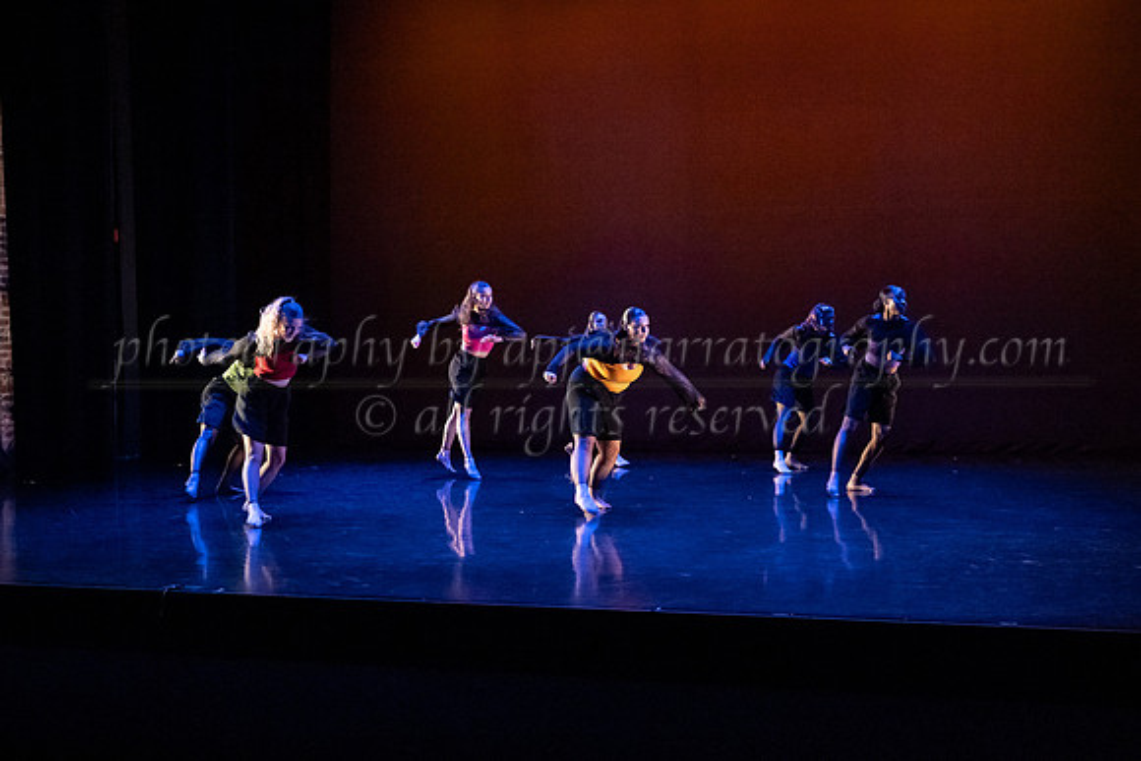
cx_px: 616
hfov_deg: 38.1
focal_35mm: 52
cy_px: 355
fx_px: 1650
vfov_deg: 26.0
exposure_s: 1/320
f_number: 3.5
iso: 4000
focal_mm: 44
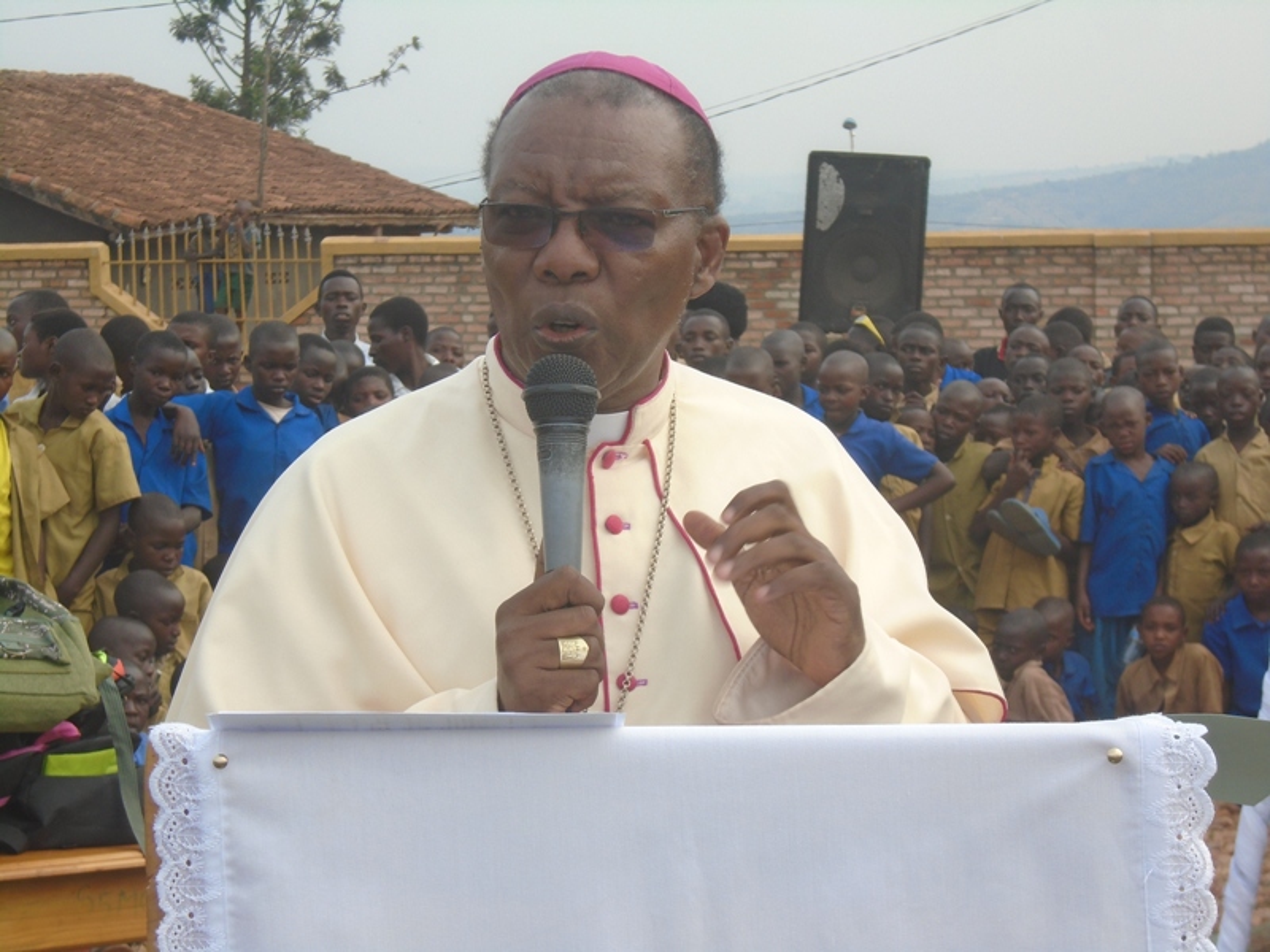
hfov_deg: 21.1
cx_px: 635
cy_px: 476
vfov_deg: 15.9
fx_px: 3412
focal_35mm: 93
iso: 100
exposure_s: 1/200
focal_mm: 16.4
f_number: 5.1
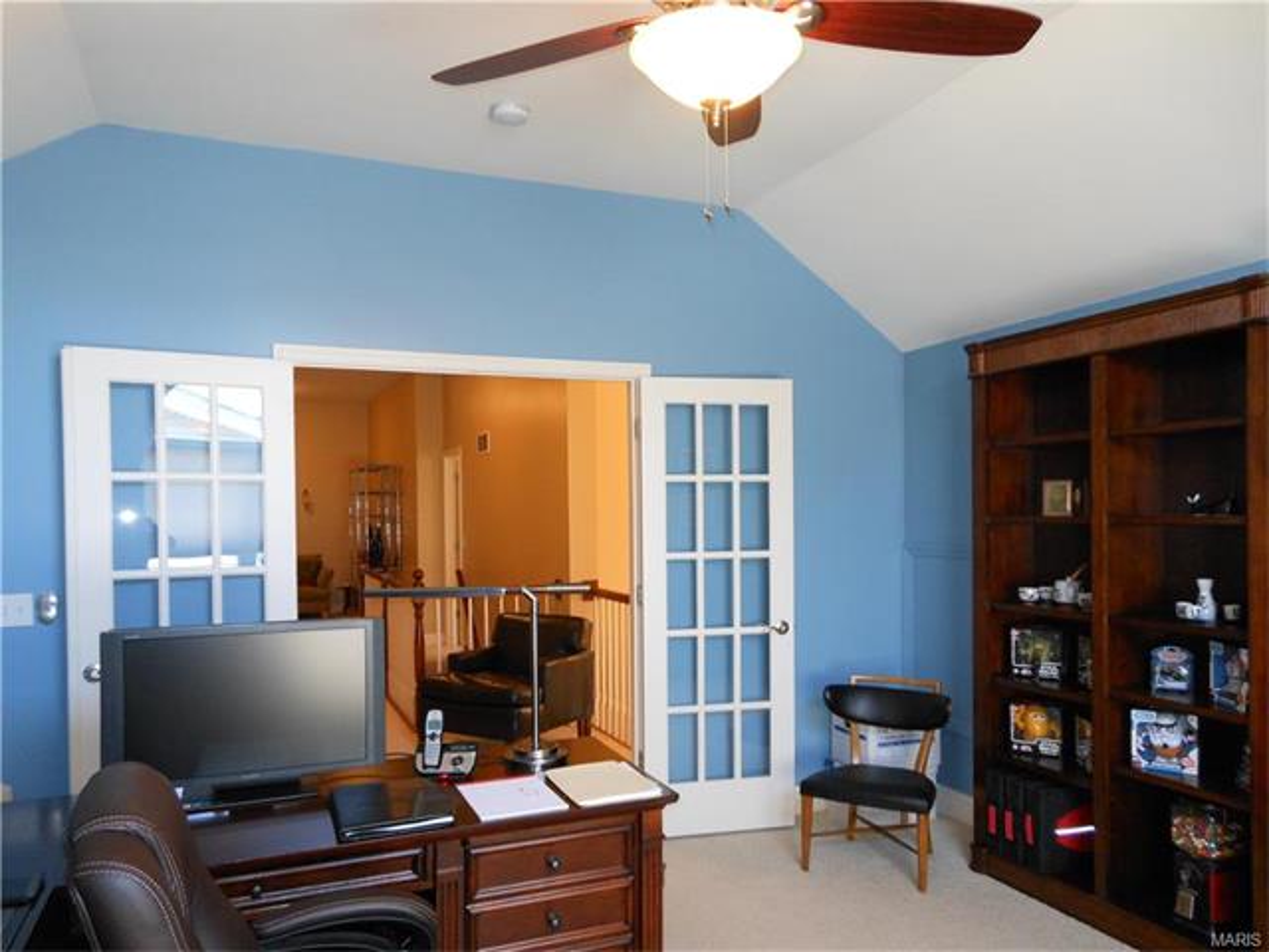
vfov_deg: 54.9
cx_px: 634
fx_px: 916
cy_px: 476
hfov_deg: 69.4
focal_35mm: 25
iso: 250
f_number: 3.2
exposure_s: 1/30
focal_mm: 4.5
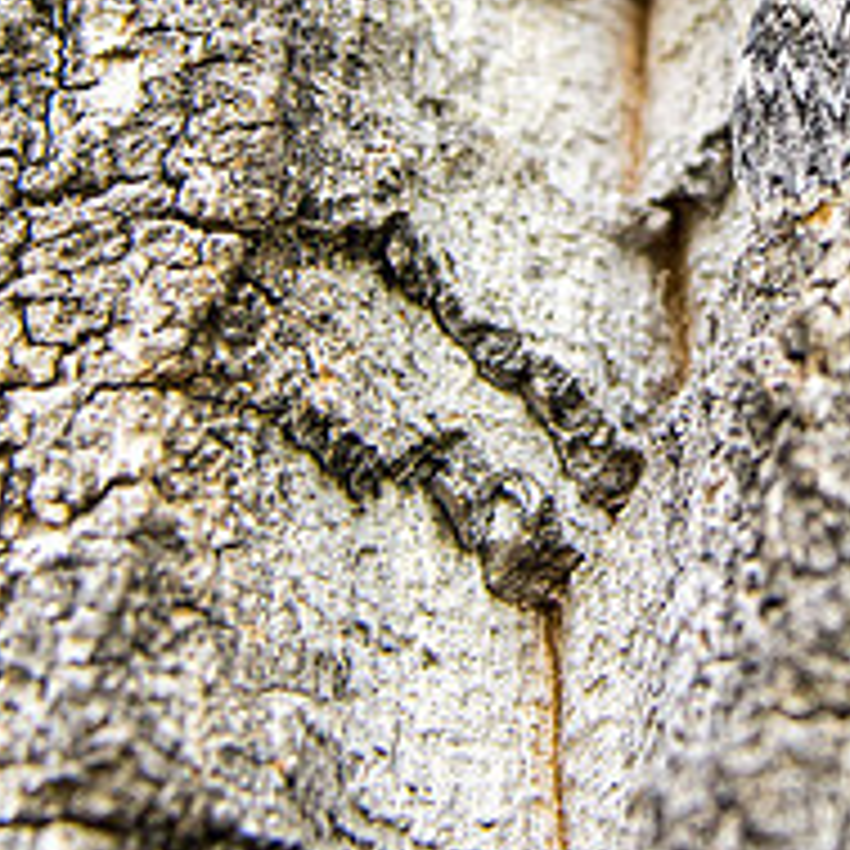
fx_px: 8001
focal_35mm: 288
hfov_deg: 6.1
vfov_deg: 6.1
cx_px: 879
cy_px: -2
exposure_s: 1/125
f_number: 5.6
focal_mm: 82
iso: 1000
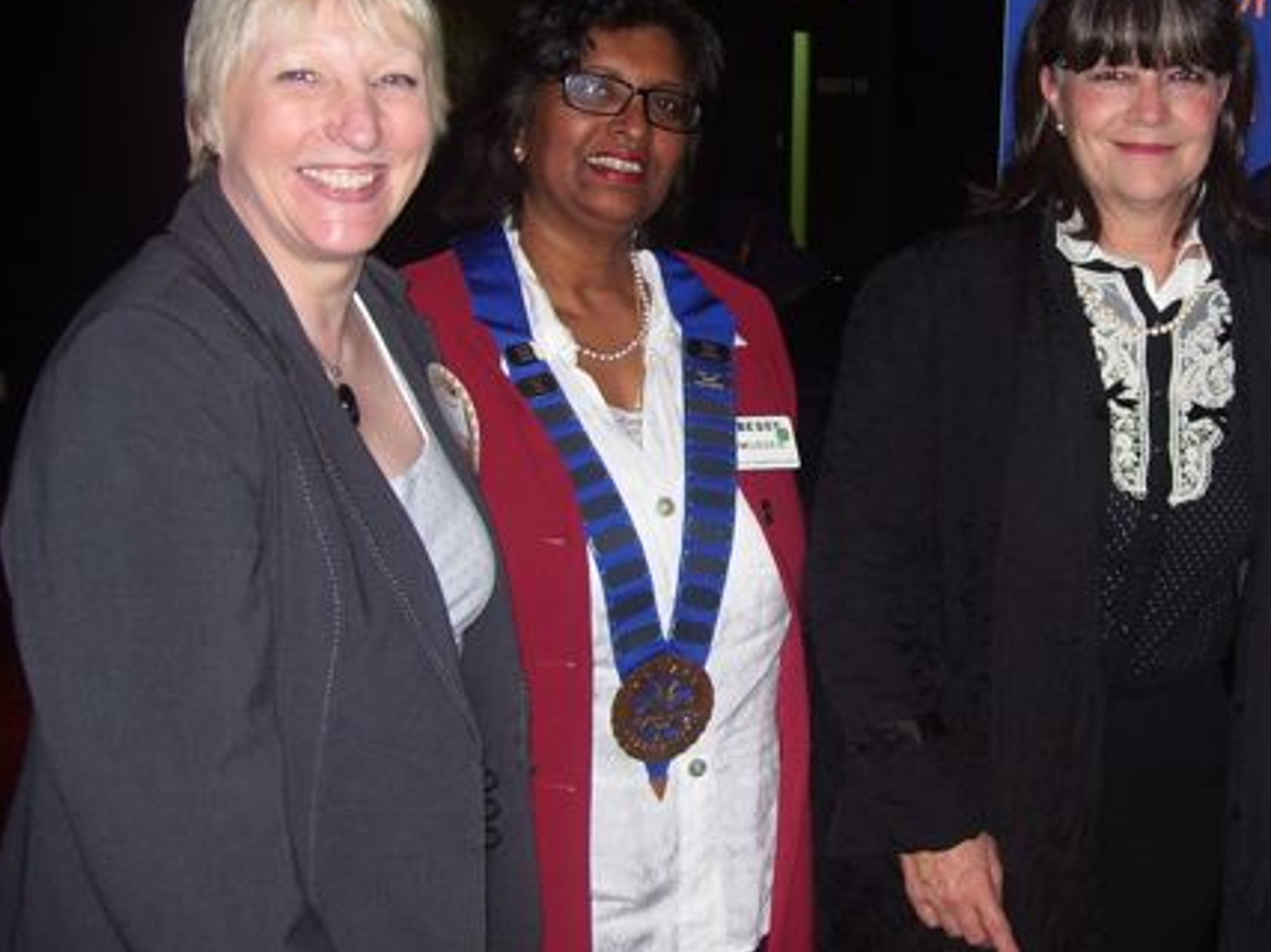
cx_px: 941
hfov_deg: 34.8
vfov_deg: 27.0
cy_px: 384
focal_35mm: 54
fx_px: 1982
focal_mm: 6
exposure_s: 1/60
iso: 80
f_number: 2.7
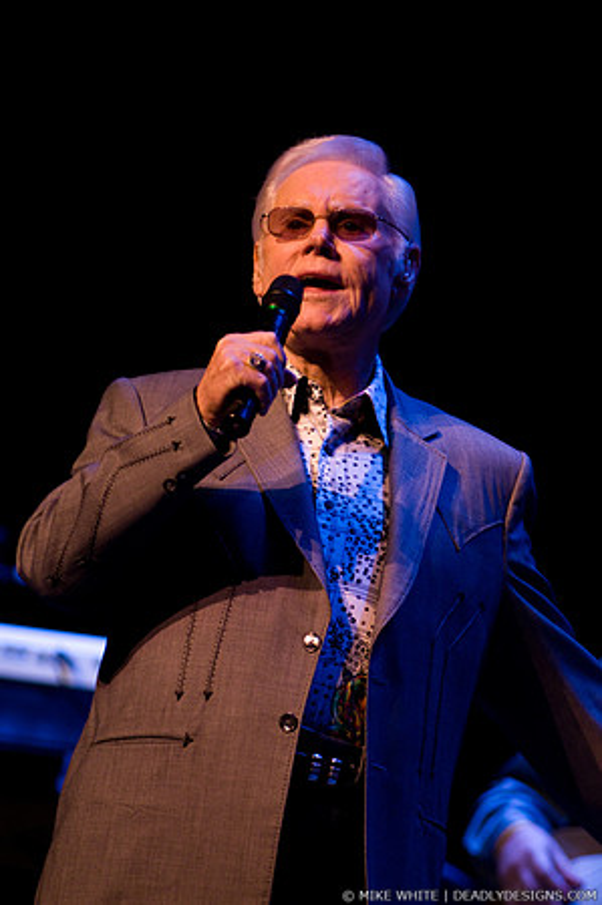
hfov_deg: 4.6
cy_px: 452
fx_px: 7542
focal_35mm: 300
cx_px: 301
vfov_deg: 6.9
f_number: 2.8
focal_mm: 200
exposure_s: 1/200
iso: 1000
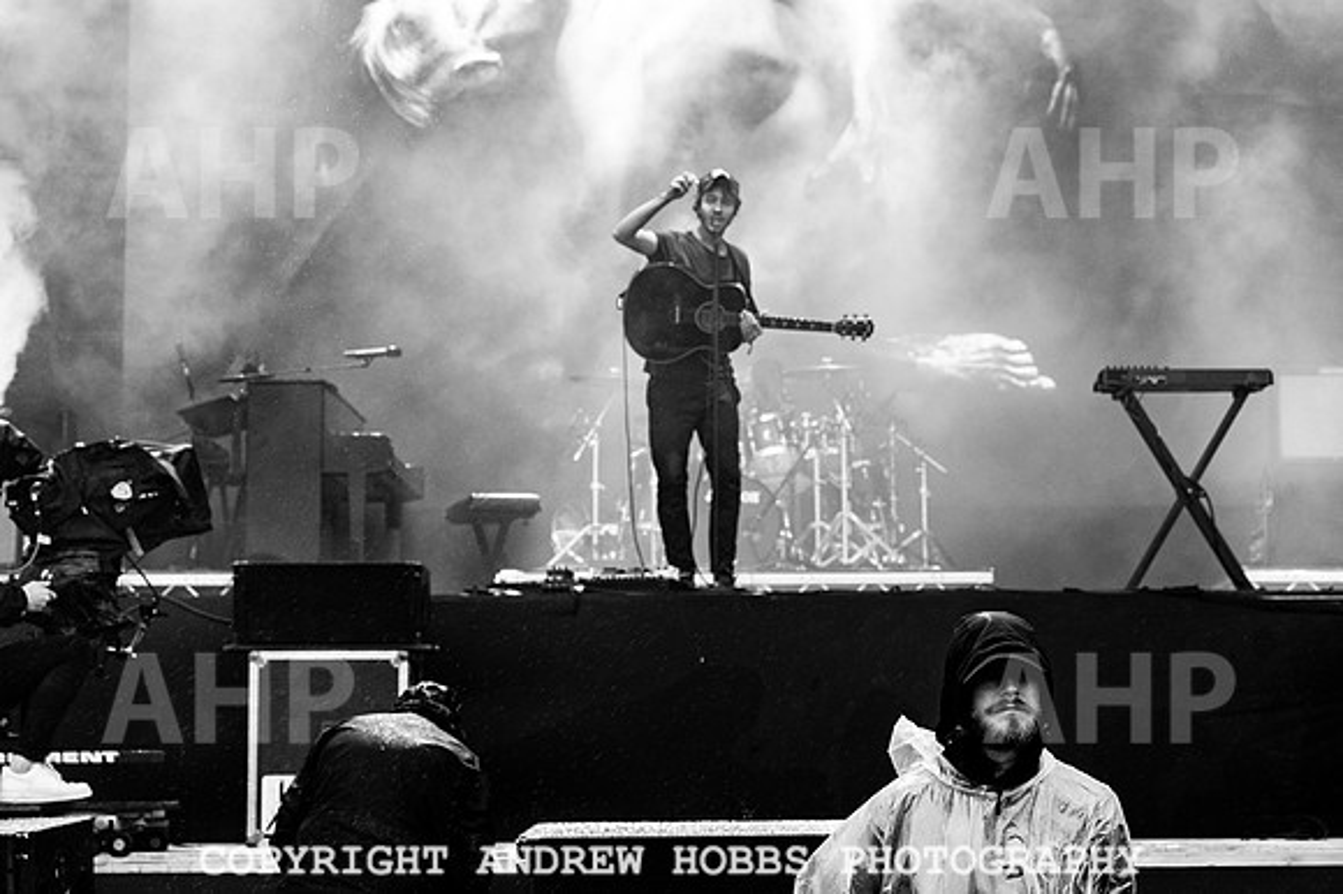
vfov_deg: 15.5
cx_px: 825
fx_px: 3289
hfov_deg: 23.0
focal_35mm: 88
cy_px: 365
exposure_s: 1/640
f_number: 5.6
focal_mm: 70
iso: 2500
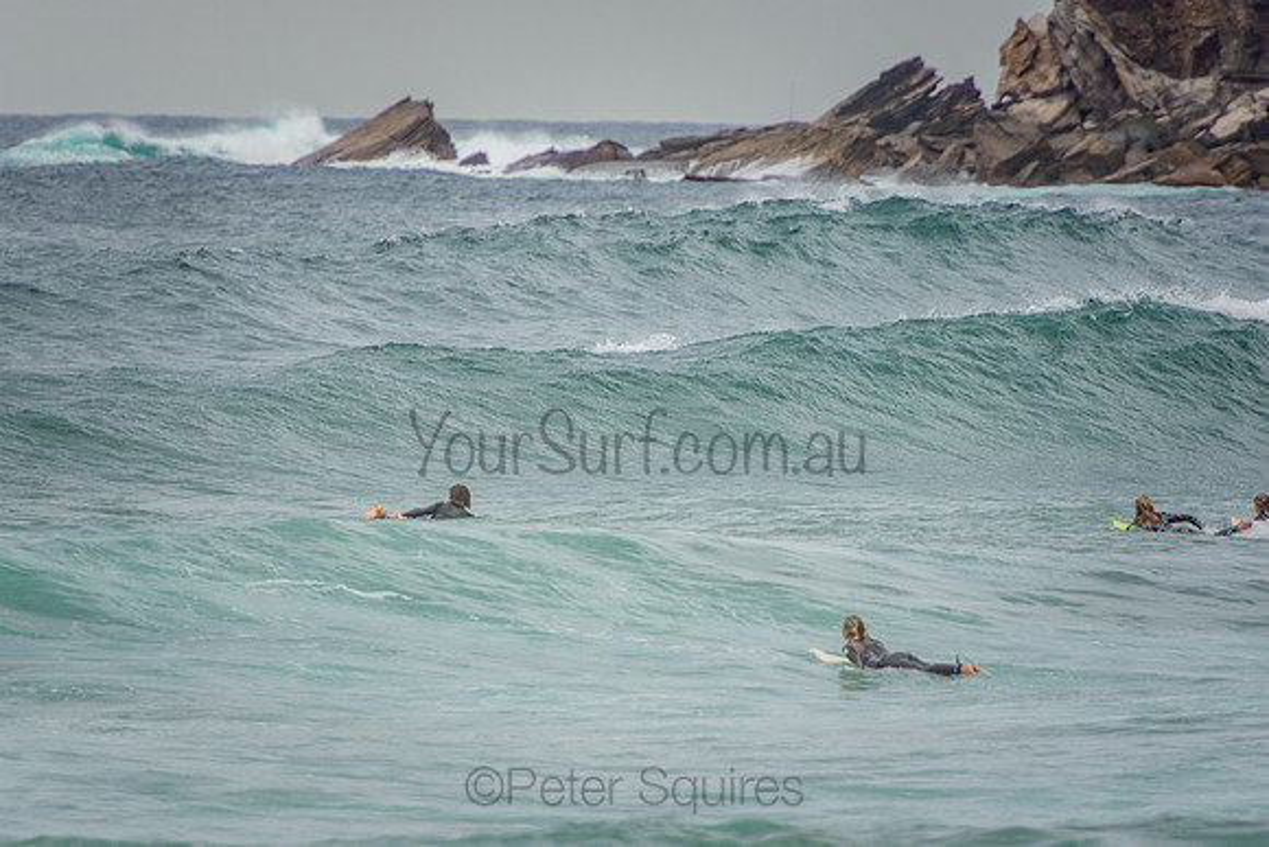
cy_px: 424
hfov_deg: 3.5
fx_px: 20625
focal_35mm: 585
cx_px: 634
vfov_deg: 2.4
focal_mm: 390
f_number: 5.6
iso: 250
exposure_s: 1/1600
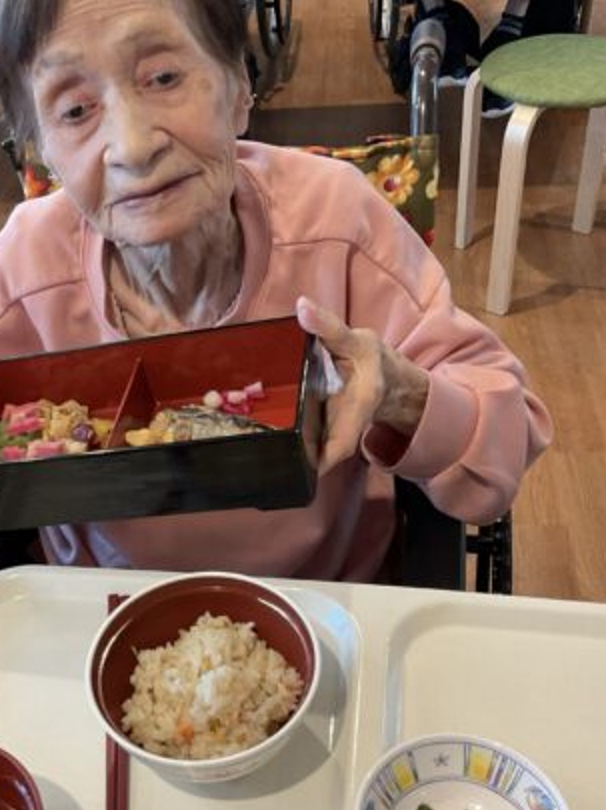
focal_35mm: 43
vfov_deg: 43.7
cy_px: 470
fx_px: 1005
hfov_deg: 33.2
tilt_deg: -42.0
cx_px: 196
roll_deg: +10.1
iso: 80
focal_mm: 3
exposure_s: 1/60
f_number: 1.8
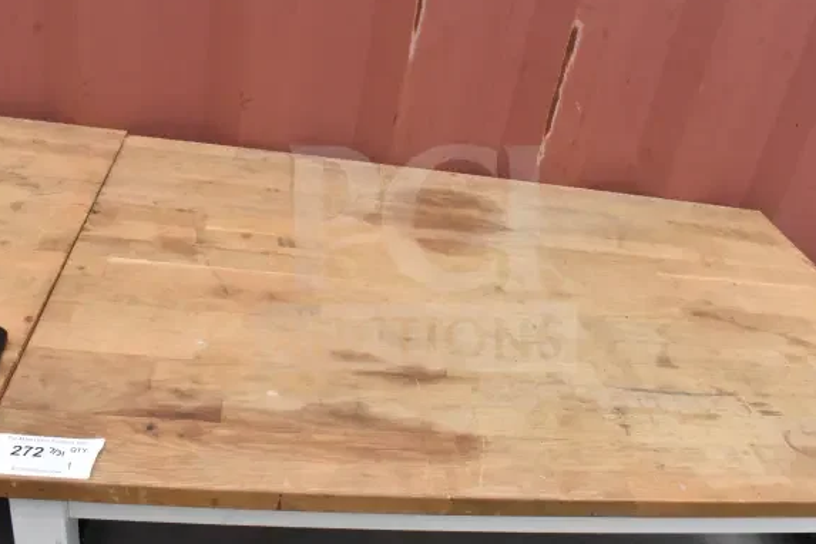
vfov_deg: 39.4
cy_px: 258
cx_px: 416
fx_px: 760
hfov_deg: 56.5
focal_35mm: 34
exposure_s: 1/1000
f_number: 16
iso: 6400
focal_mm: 21
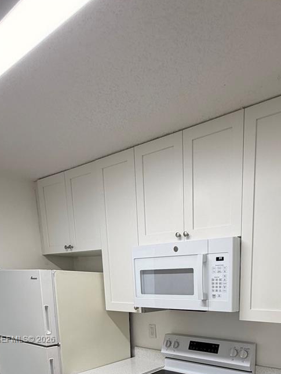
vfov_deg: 57.3
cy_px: 340
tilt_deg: -11.7
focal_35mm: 26
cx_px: 208
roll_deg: -0.3
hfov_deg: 51.0
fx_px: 281
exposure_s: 1/120
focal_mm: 2.22
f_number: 2.2
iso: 125
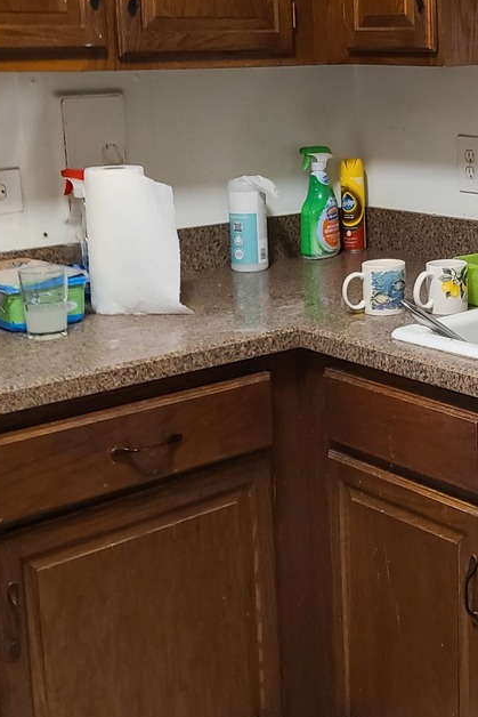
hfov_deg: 20.5
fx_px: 1234
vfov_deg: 32.1
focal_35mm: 62
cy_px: 236
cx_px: 569
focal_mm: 5.4
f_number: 1.8
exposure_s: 1/40
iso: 320
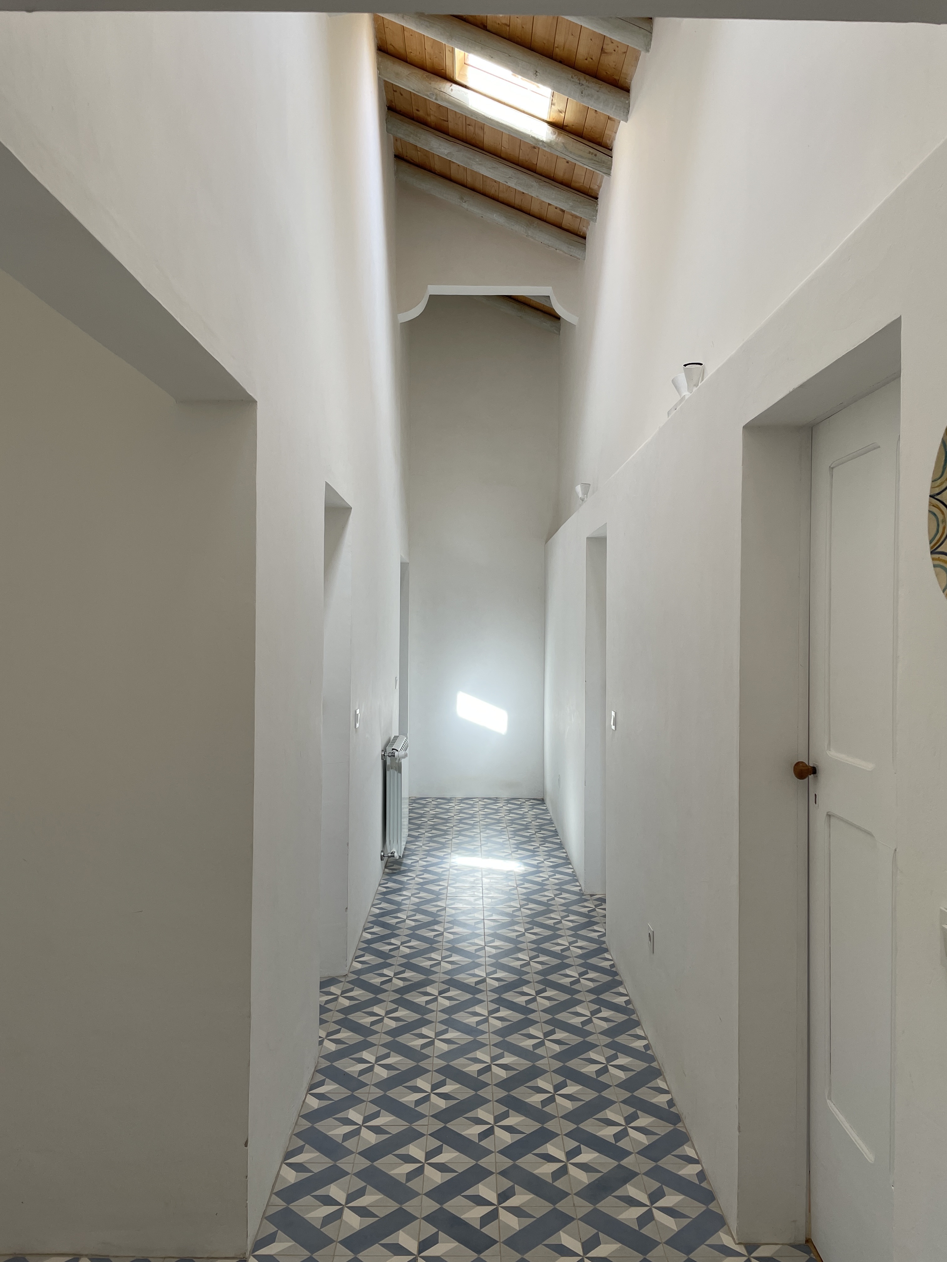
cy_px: 631
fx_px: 948
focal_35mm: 26
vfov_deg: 67.3
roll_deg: -0.5
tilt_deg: -0.4
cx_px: 474
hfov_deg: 53.1
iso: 50
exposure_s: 1/121
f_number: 1.6
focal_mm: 4.2
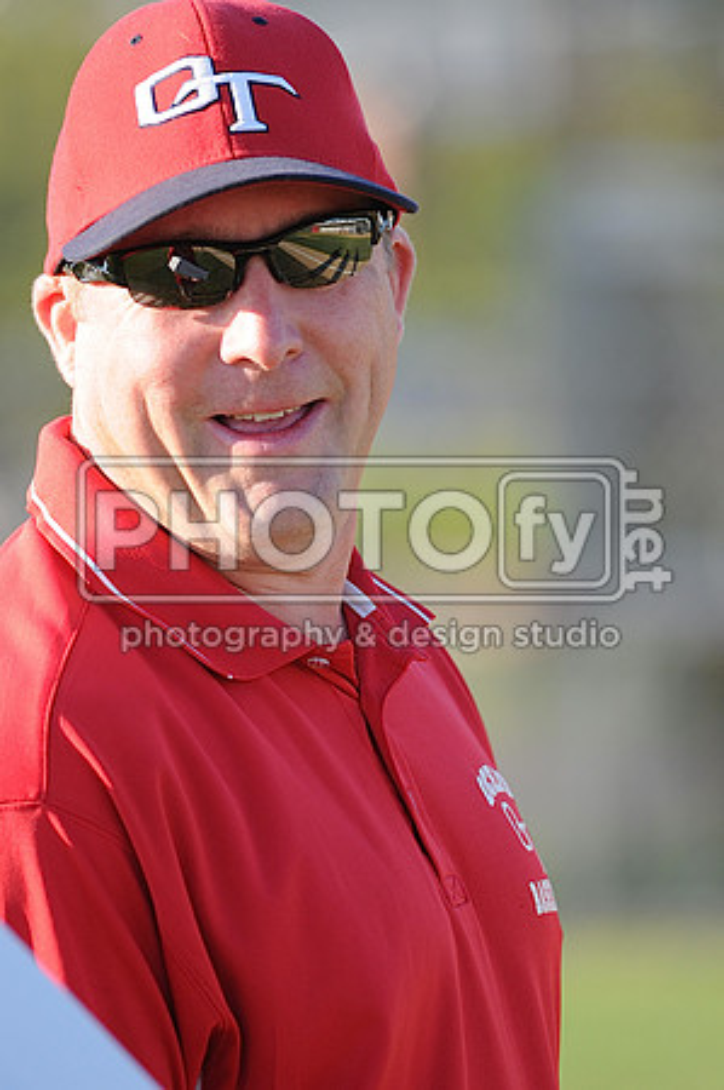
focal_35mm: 450
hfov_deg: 3.0
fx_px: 13605
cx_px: 362
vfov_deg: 4.6
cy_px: 545
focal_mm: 300
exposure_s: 1/500
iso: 200
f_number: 4
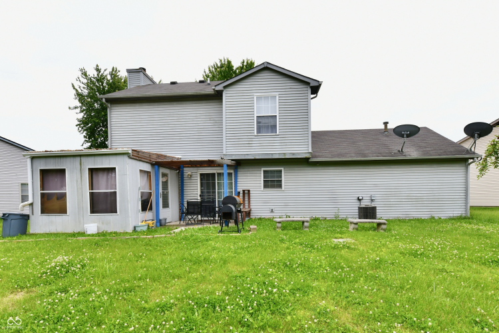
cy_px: 166
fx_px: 194
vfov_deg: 81.2
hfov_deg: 104.3
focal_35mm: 14
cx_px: 250
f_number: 11
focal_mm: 14
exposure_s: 1/500
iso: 640
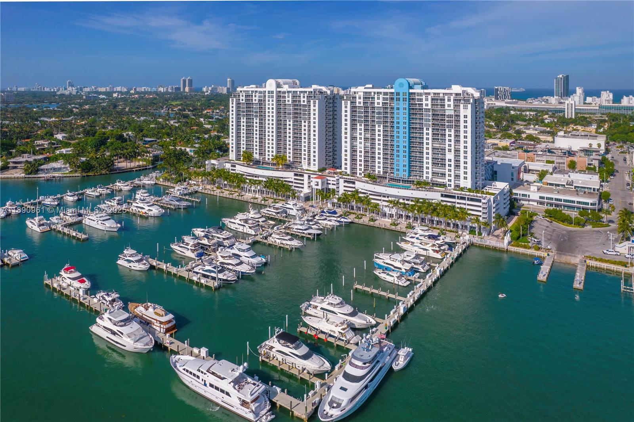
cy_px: 211
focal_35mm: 22
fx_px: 387
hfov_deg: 78.6
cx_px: 317
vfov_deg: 57.2
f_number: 2.8
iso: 100
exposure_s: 1/4000
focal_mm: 8.38
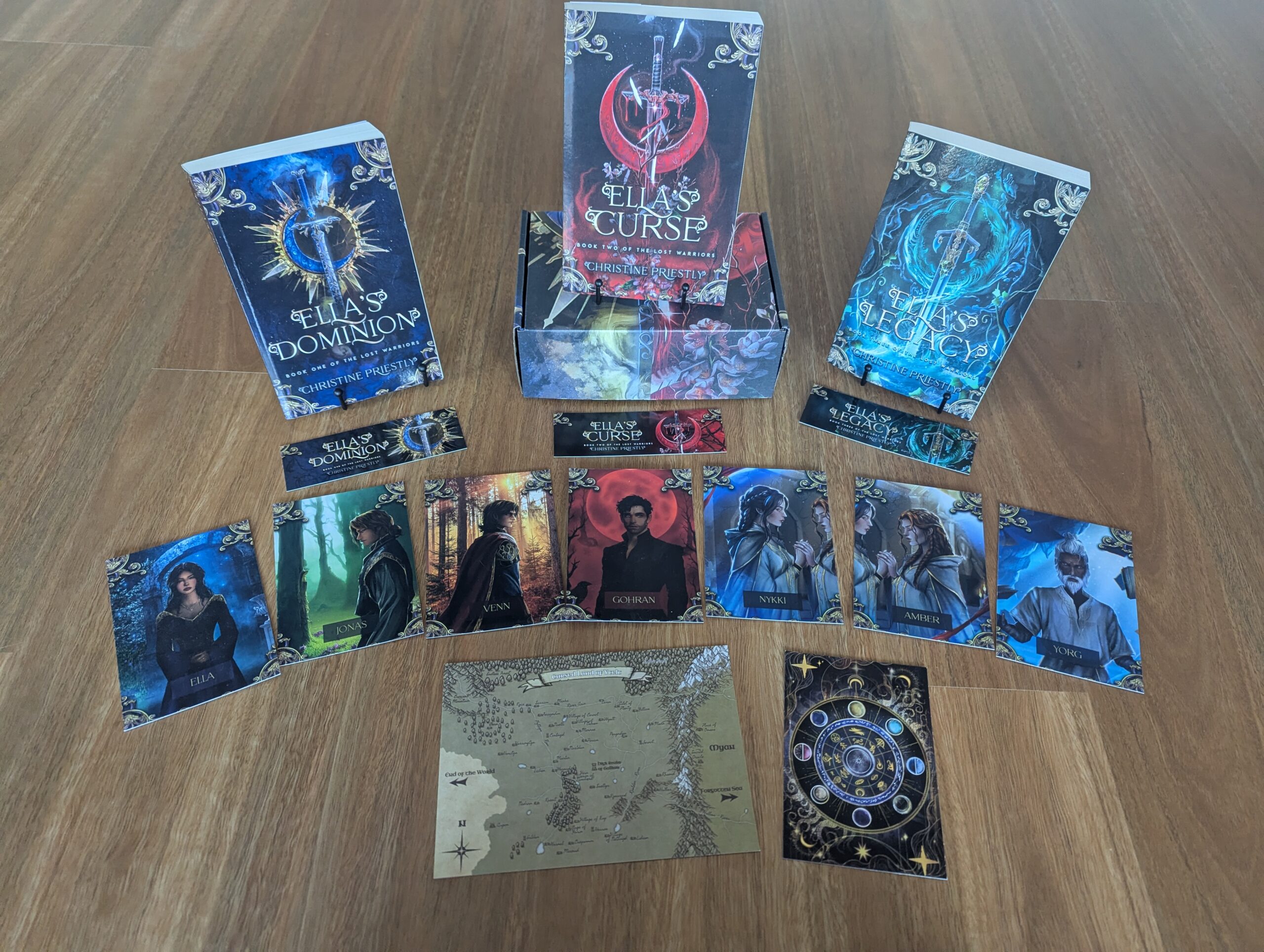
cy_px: 476
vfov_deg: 56.9
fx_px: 878
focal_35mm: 24
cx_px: 632
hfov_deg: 71.5
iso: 448
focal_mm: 6.81
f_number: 1.85
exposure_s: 1/142
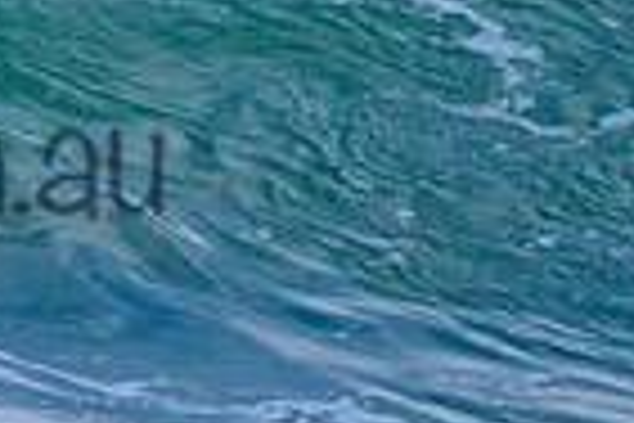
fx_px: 58059
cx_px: -310
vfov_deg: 0.4
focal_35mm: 3297
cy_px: 110
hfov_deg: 0.6
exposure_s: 1/2000
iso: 2500
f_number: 11
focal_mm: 800
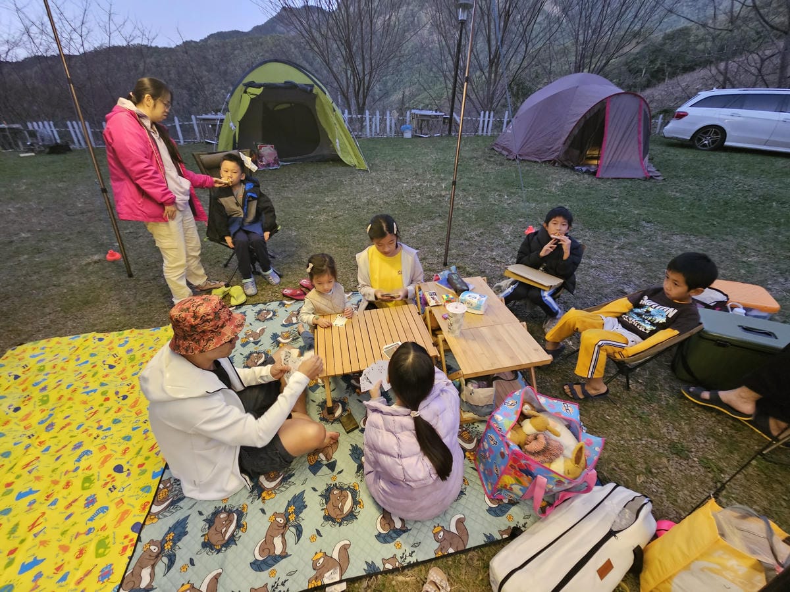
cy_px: 296
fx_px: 297
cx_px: 395
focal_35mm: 13
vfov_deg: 89.9
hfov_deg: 106.2
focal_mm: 2.2
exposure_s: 1/30
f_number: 2.2
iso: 400
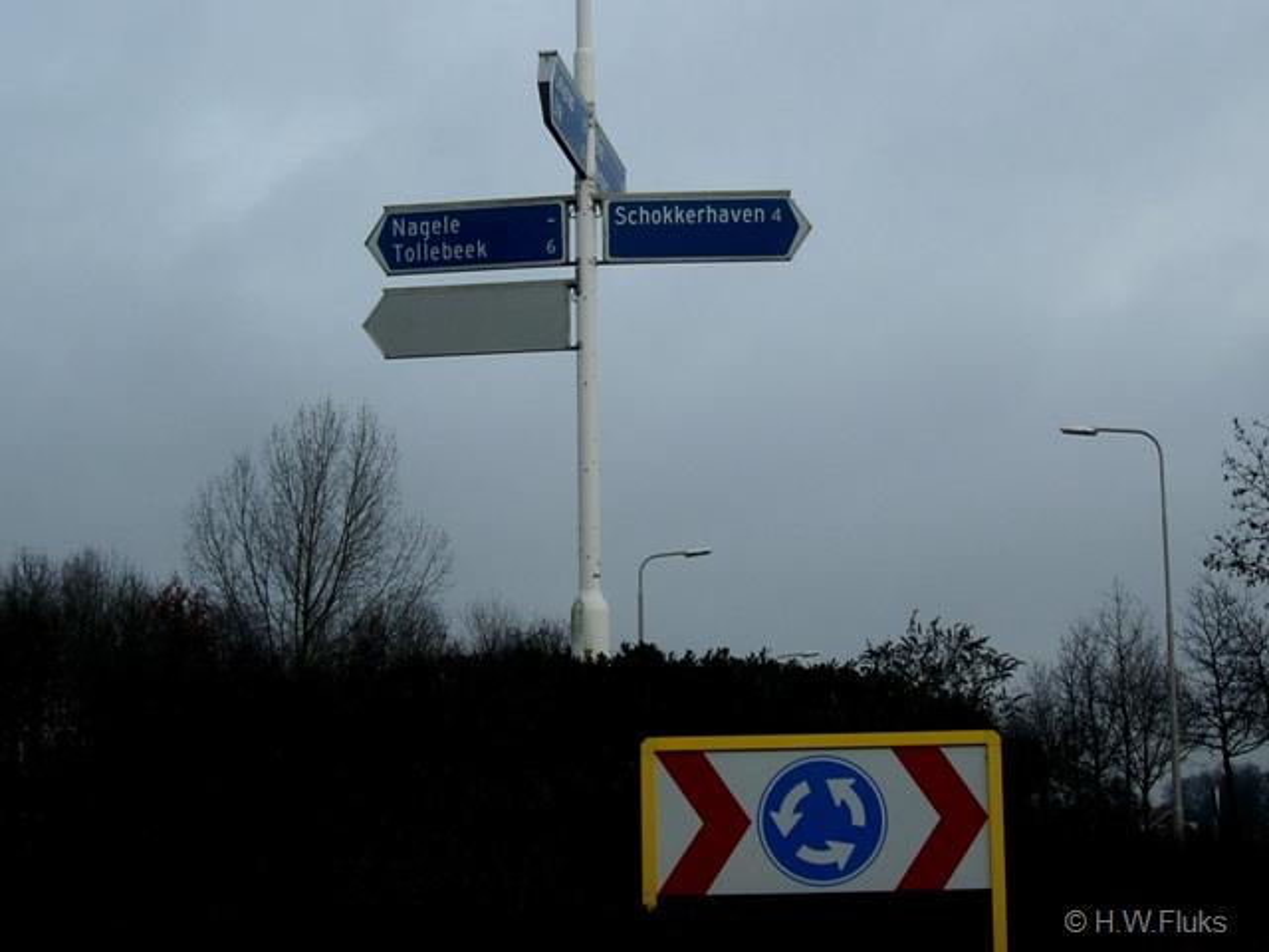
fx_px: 1393
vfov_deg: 37.7
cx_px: 634
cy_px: 476
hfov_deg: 49.0
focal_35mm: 38
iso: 64
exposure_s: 1/320
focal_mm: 7.9
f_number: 2.8
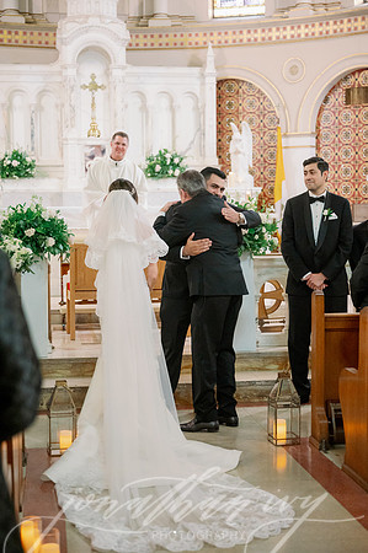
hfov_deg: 22.6
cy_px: 276
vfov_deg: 33.4
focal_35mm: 60
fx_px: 922
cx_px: 184
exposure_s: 1/200
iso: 4000
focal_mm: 60
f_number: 2.8
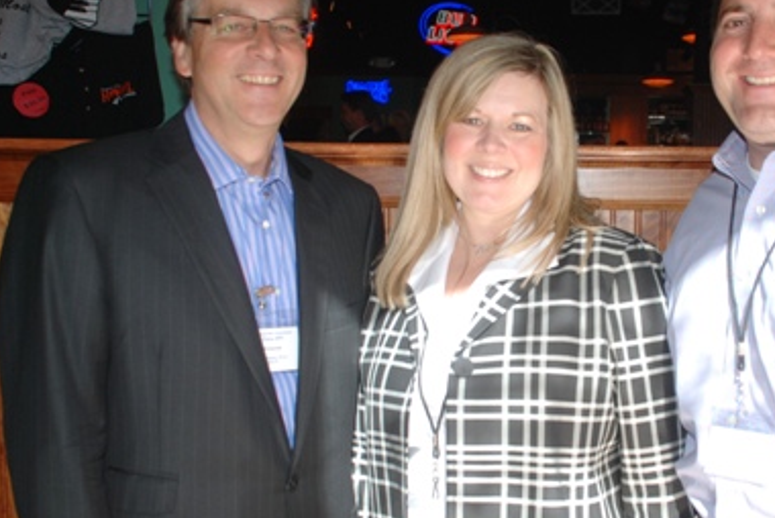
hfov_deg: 39.0
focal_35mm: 50
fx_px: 1077
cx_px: 535
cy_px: 299
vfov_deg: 27.0
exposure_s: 1/125
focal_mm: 22
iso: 200
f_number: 3.8
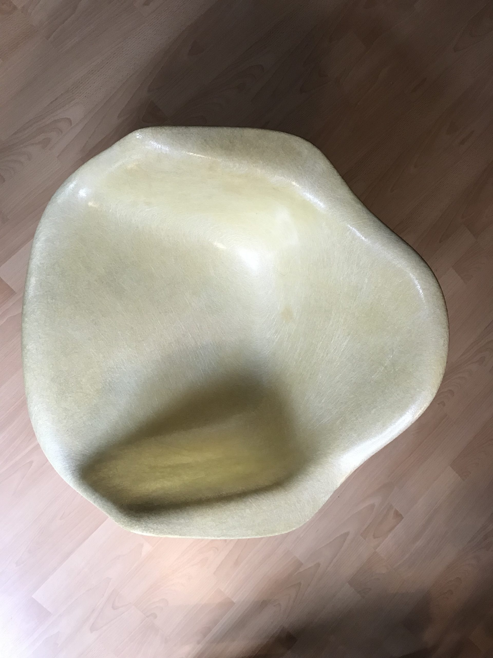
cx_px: 246
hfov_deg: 49.7
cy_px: 329
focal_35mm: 28
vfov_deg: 63.4
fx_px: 532
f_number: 1.8
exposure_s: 1/25
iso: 40
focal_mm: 3.99
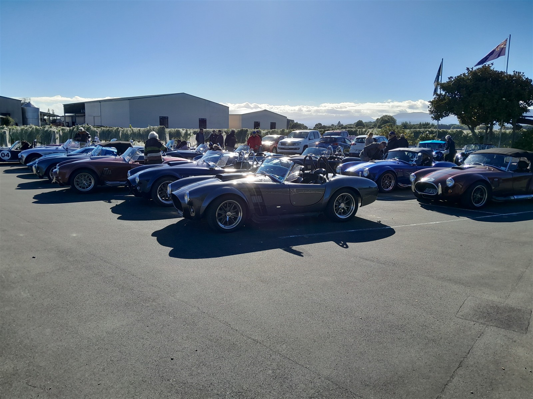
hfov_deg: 67.3
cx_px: 266
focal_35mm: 26
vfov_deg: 53.1
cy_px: 200
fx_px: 400
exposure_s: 1/687
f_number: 1.8
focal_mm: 3.98
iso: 40
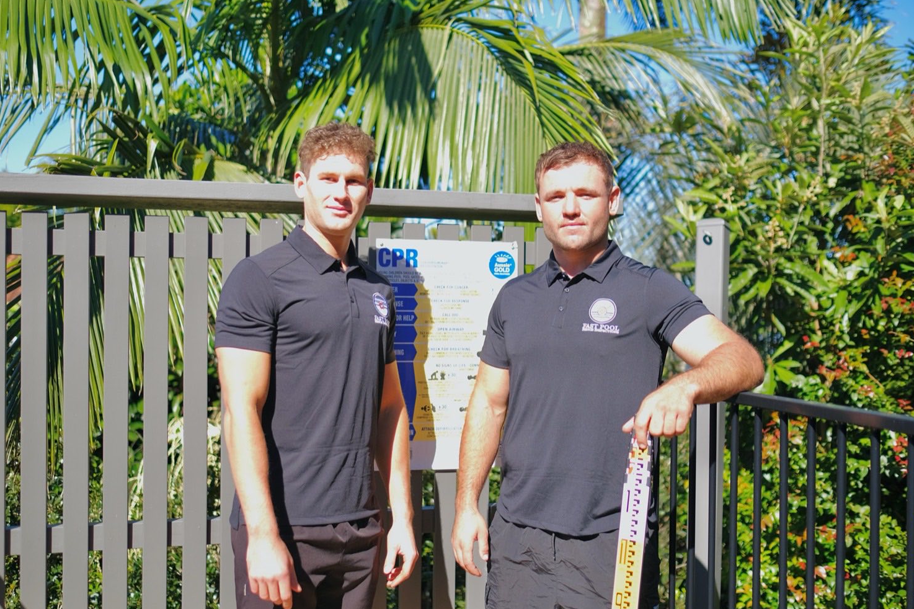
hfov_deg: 50.7
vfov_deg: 35.0
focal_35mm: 38
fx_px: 965
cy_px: 318
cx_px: 445
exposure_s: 1/4000
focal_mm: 23
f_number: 1.4
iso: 125
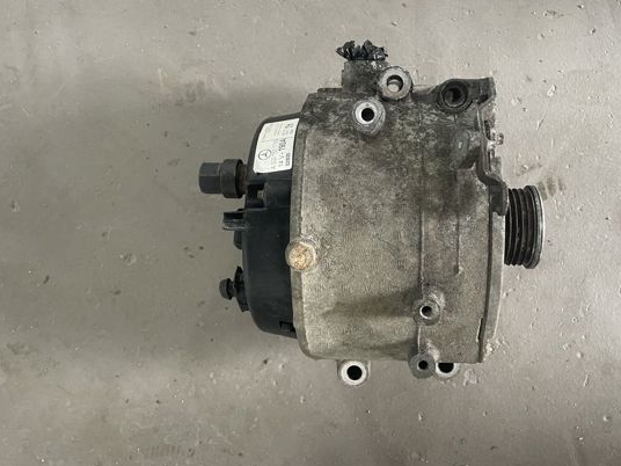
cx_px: 363
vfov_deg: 45.4
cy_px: 213
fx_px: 556
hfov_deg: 58.0
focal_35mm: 31
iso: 125
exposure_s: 1/61
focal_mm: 4.2
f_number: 1.6
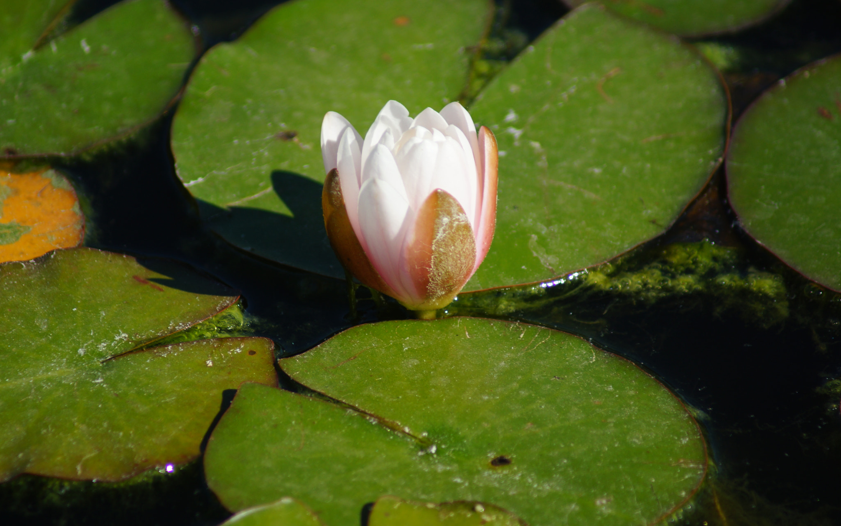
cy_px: 248
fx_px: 10543
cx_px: 421
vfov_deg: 2.9
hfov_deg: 4.6
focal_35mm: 460
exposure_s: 1/500
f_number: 5.6
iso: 125
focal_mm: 300
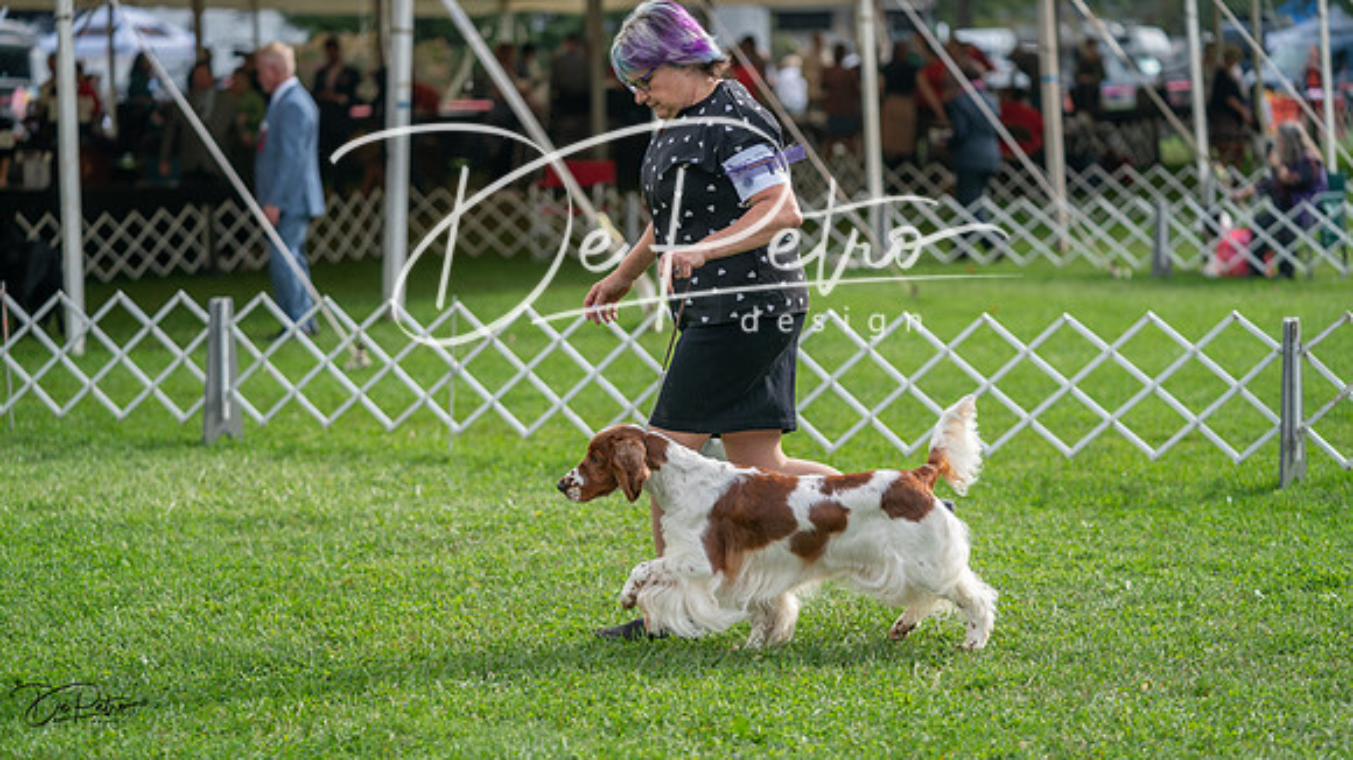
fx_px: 3644
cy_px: 380
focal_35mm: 102
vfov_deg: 11.9
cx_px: 676
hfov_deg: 21.0
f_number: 2.8
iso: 100
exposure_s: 1/1000
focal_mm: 97
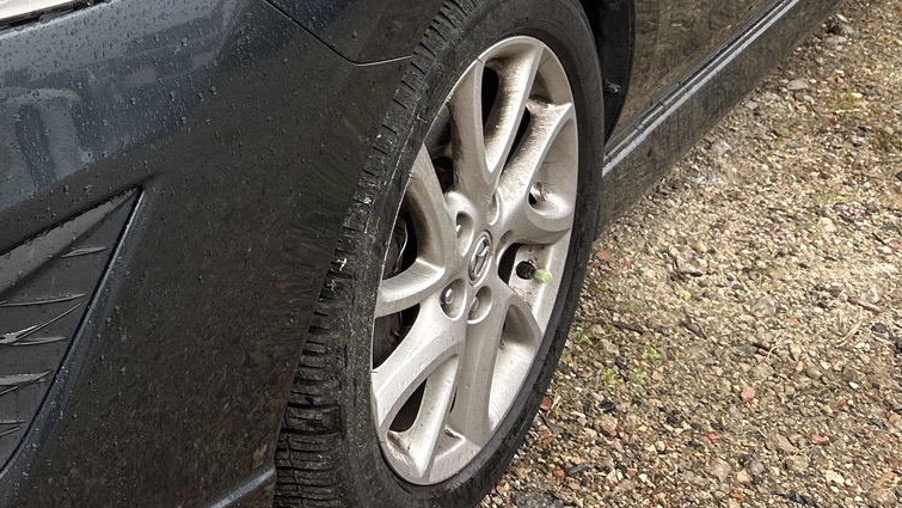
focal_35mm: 72
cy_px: -104
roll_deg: -0.4
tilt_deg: -15.4
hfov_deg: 28.0
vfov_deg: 16.1
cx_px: 60
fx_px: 1722
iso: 50
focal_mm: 5.7
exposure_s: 1/493
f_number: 1.5
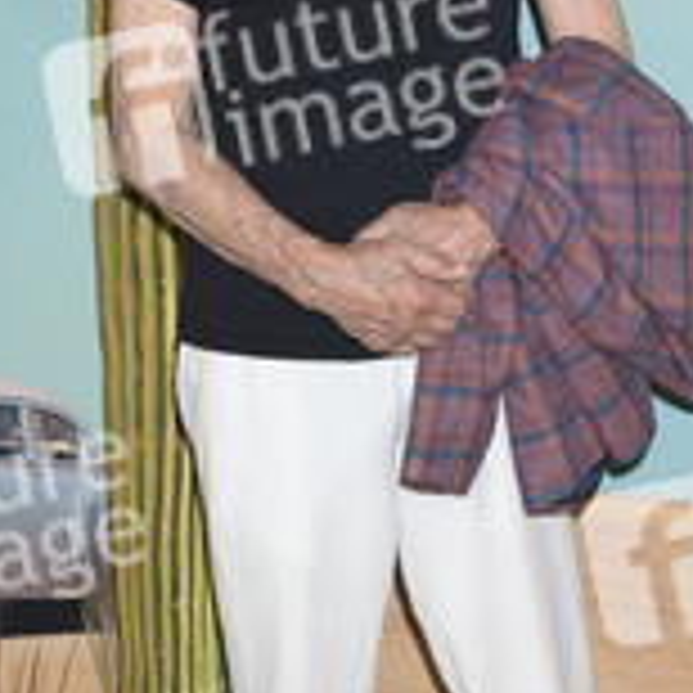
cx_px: 405
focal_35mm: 110
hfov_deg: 15.8
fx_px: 2491
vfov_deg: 15.8
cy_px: 315
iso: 400
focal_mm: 50
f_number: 5.6
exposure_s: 1/200
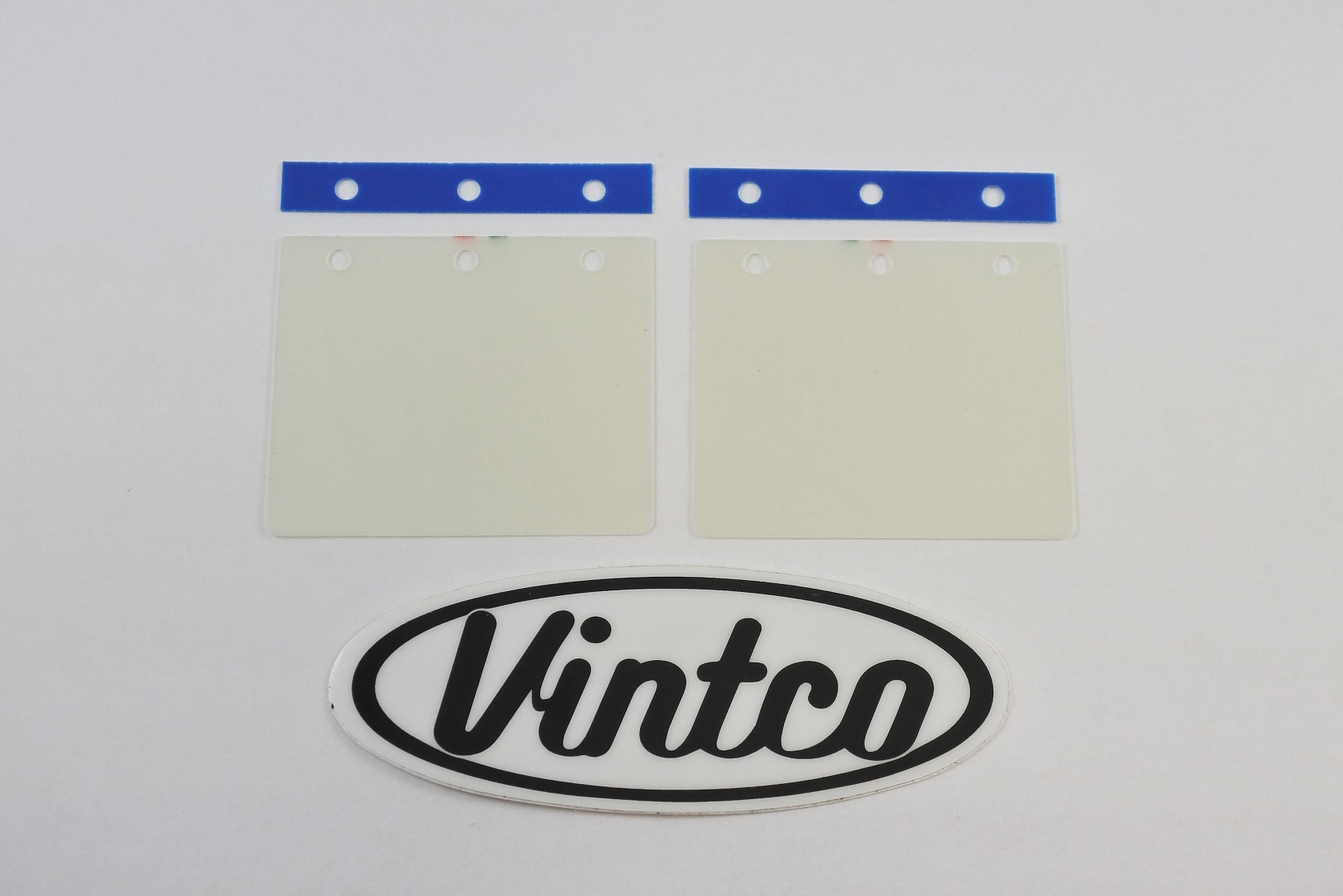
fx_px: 1492
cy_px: 448
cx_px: 672
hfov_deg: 48.5
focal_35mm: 40
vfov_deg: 33.4
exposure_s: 1/200
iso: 400
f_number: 4.2
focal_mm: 15
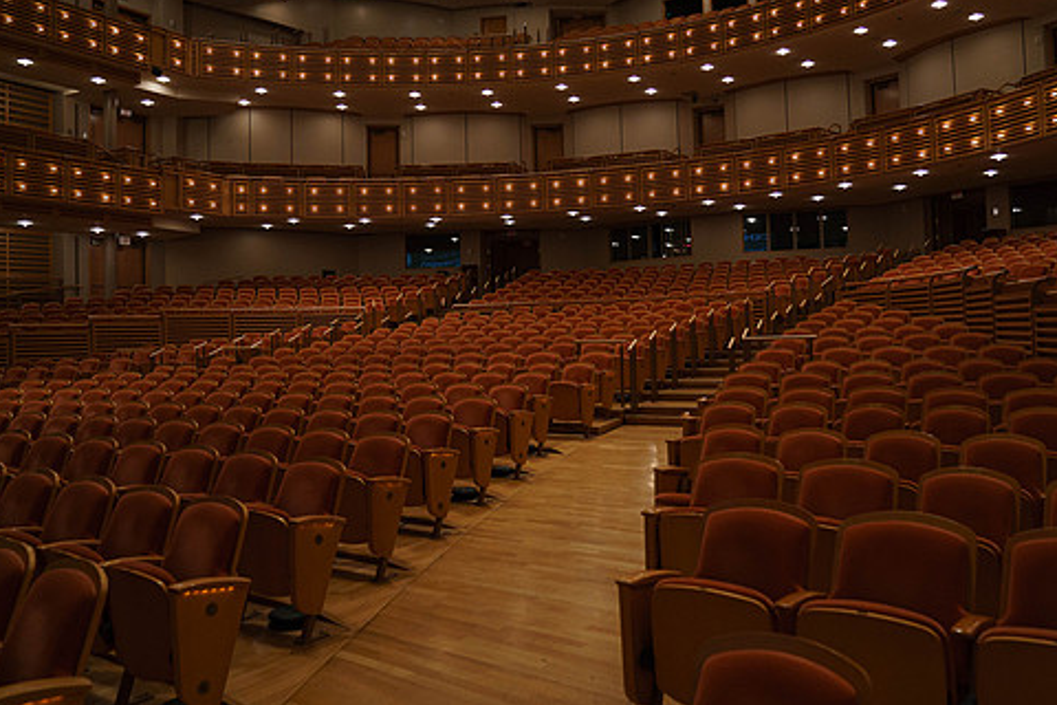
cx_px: 592
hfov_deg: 63.5
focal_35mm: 29
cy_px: 305
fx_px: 851
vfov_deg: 44.9
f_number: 3.2
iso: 2500
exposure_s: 1/200
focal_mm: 24
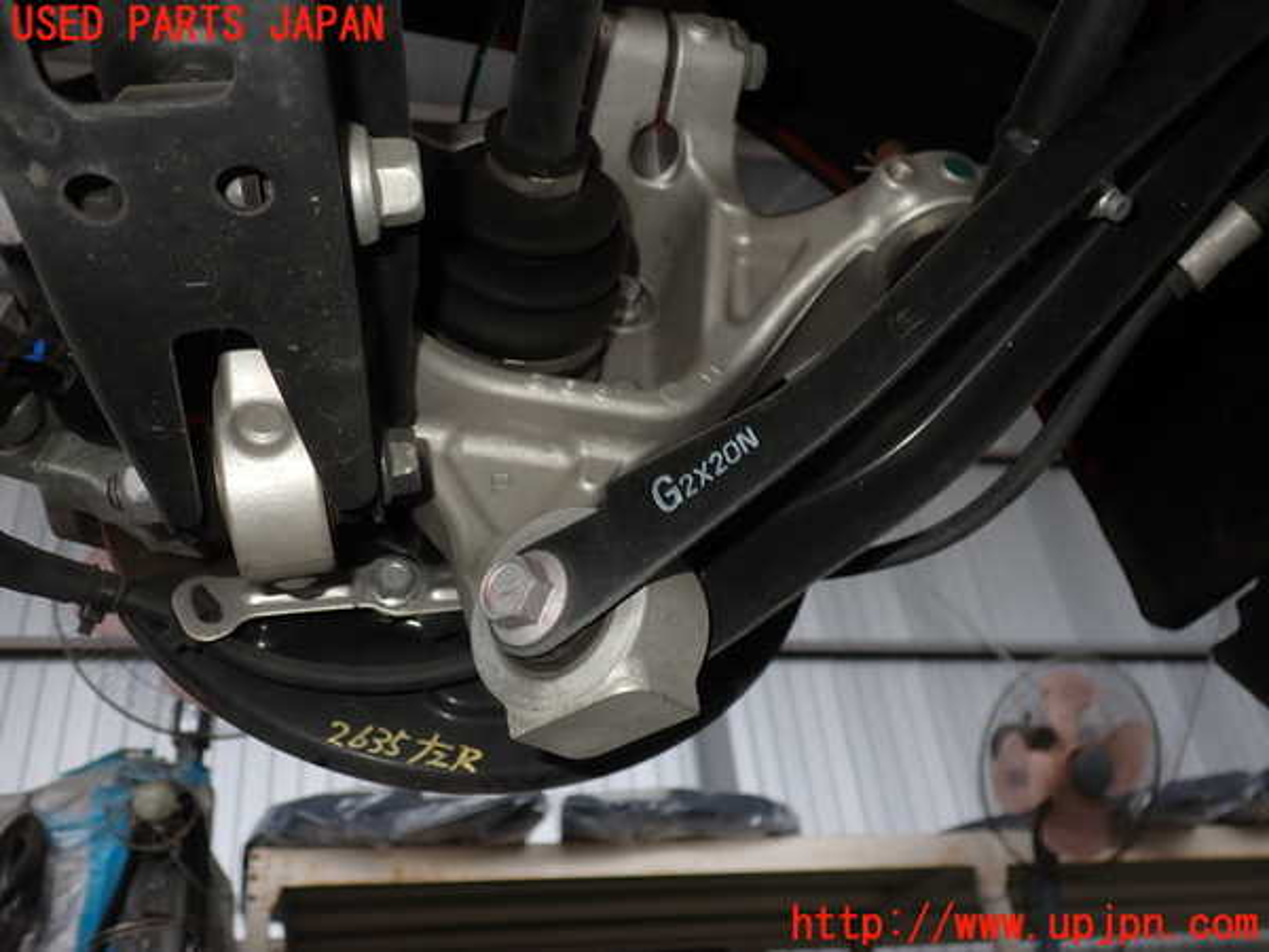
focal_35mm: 30
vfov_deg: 46.8
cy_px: 476
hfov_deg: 60.0
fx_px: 1100
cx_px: 634
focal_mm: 5.4
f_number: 6.3
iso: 125
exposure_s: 1/30
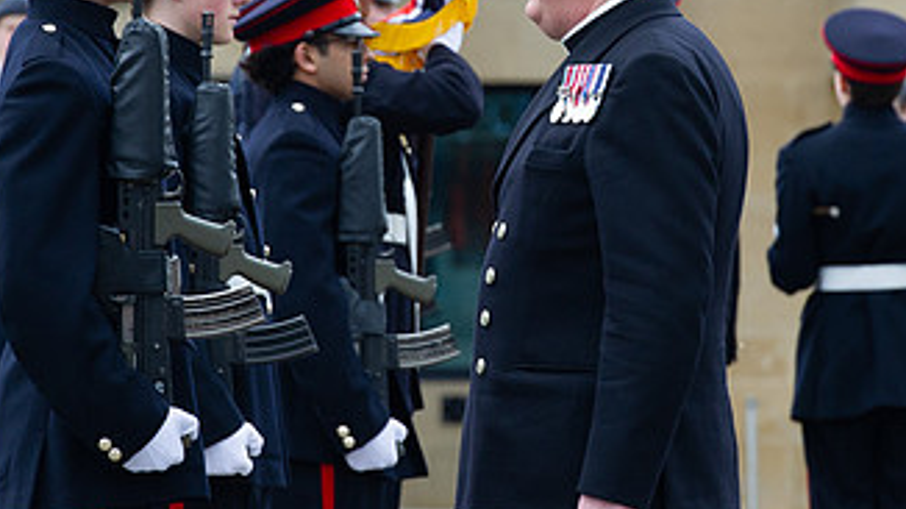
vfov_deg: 2.7
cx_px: 484
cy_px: 159
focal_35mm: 456
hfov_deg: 4.7
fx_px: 10949
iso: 450
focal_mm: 200
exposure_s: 1/250
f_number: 6.3
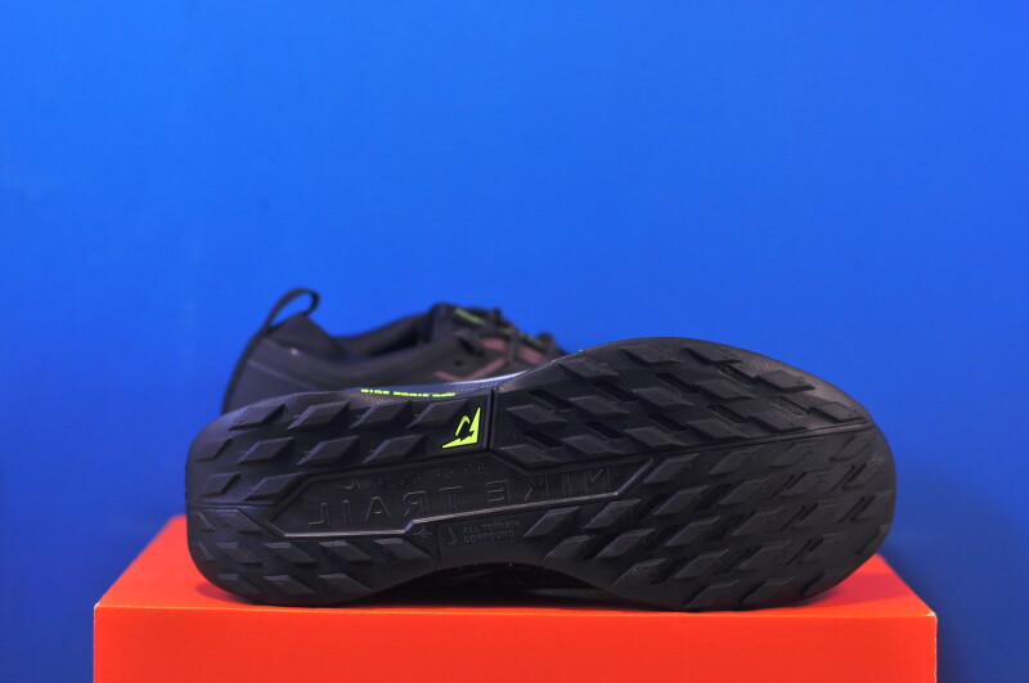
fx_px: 2141
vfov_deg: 18.1
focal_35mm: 75
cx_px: 514
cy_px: 342
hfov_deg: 27.0
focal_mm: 50
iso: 250
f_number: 2.5
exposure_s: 1/320
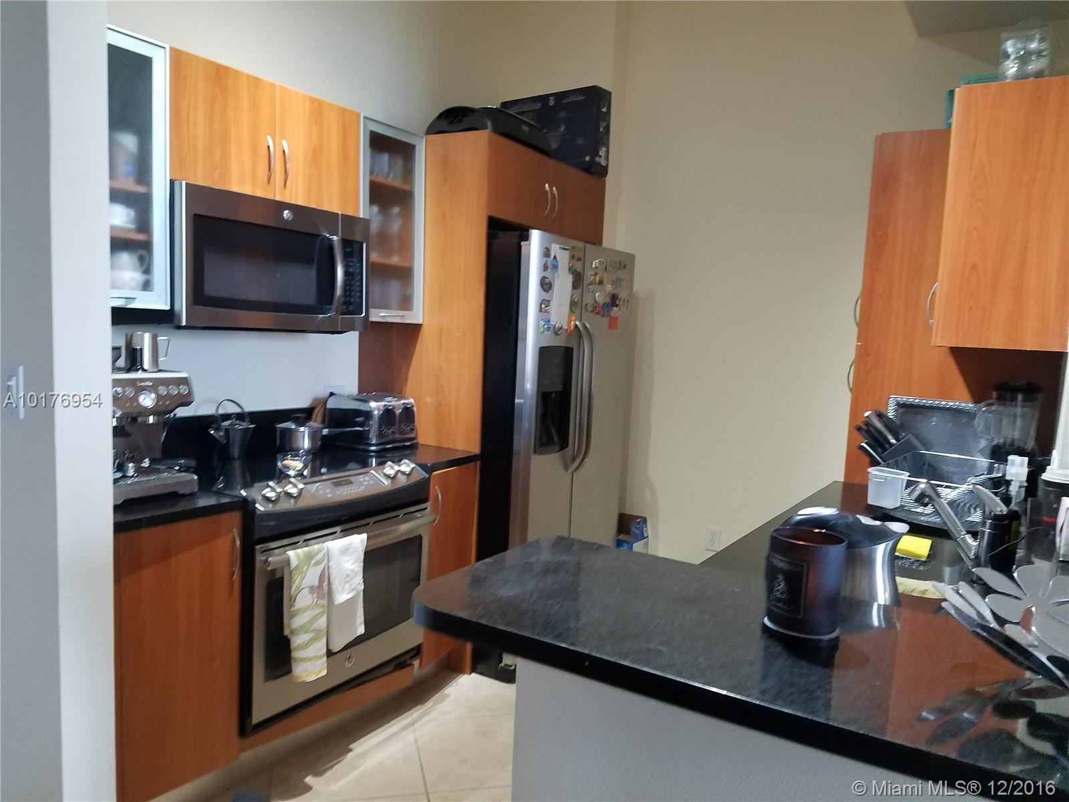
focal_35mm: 26
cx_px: 534
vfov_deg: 53.1
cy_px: 401
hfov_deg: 67.3
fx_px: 803
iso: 200
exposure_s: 1/24
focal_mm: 4.2
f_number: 1.7
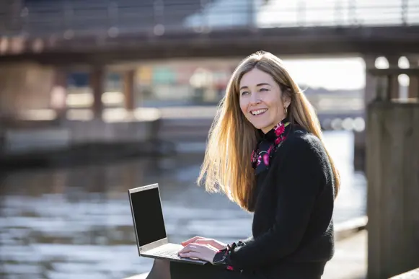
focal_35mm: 135
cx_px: 210
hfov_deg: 15.2
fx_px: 1571
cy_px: 140
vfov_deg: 10.2
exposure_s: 1/400
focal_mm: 135
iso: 200
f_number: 3.2
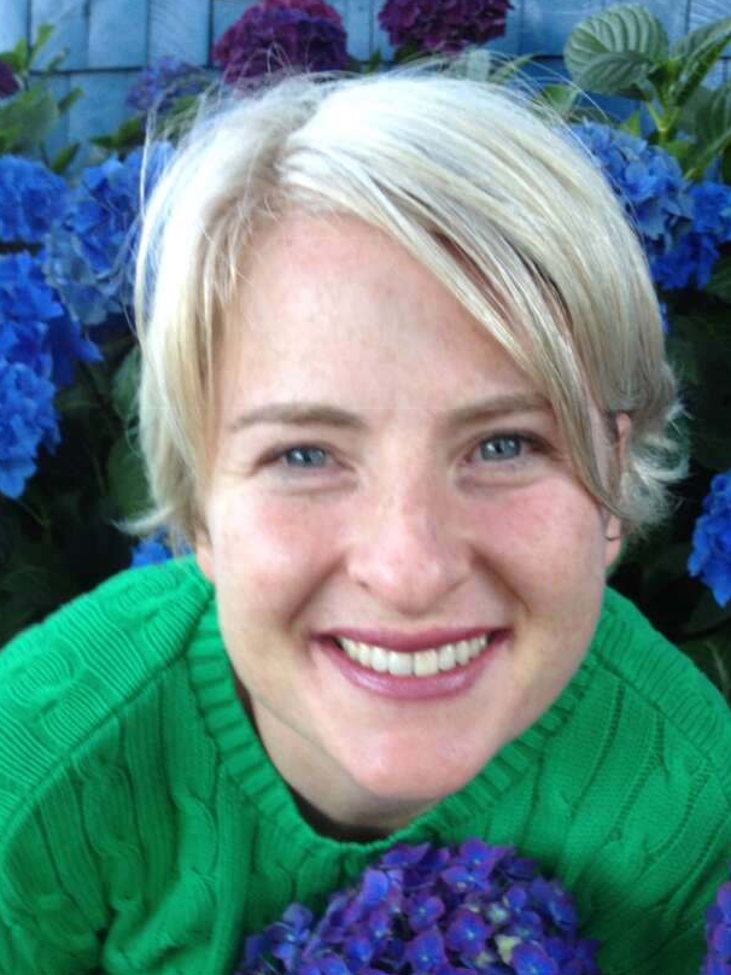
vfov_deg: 36.3
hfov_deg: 28.0
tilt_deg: -24.0
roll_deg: -1.4
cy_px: 679
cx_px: 400
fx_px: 1464
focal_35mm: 52
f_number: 2.4
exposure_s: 1/40
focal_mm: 4.28
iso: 50
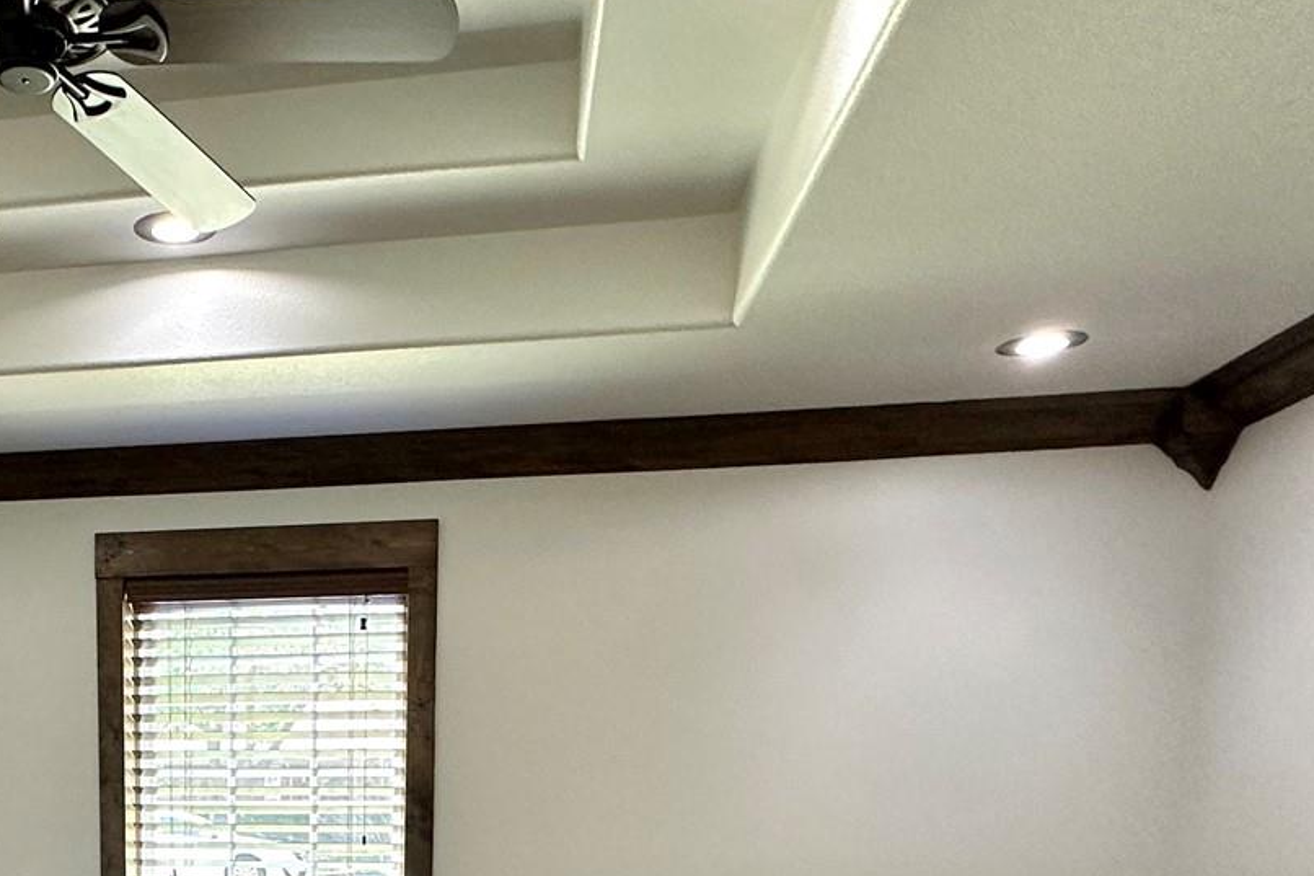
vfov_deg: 32.0
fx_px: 1350
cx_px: 225
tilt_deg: -6.5
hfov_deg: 48.4
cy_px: 946
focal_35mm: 37
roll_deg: -0.3
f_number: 2.2
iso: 250
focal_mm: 2.22
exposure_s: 1/120
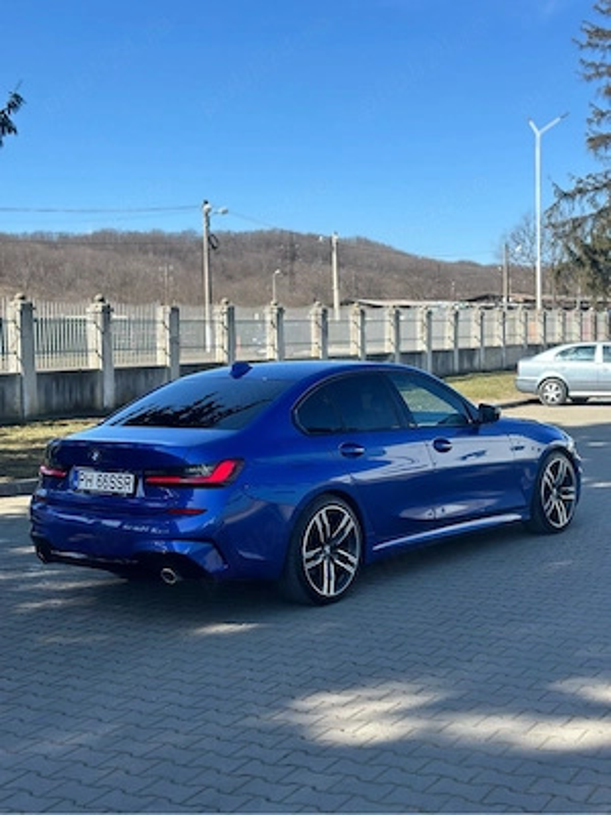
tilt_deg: -3.1
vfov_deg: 39.7
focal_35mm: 48
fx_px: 1130
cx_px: 306
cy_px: 408
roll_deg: +0.3
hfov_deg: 30.3
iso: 80
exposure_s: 1/3058
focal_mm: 6.86
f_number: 1.78
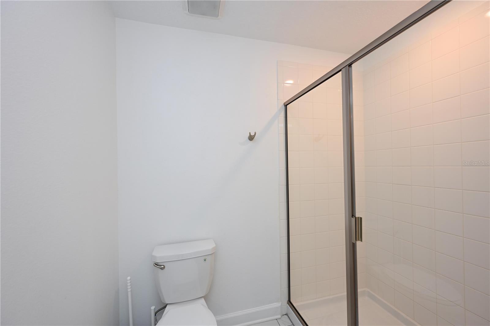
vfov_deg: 81.2
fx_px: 191
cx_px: 245
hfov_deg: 104.3
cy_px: 163
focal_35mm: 14
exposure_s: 1/60
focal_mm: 14
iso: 250
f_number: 4
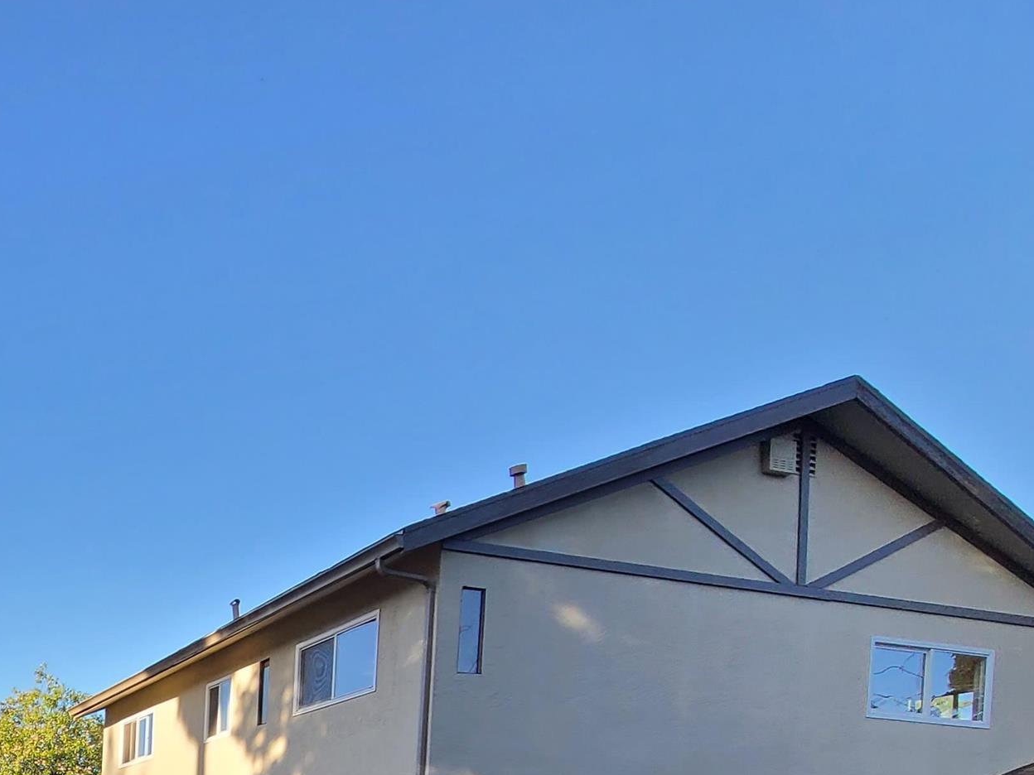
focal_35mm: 32
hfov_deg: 47.1
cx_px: -5
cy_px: 897
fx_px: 956
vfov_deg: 35.9
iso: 64
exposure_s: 1/492
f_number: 2.2
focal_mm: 2.2
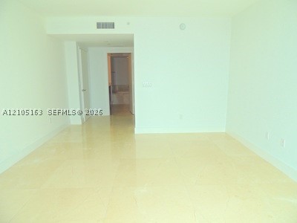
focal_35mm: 24
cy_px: 112
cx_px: 148
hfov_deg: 71.6
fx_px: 206
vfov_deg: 56.8
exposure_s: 1/320
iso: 100
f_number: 3
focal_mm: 4.3
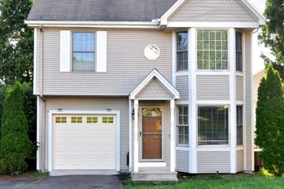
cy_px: 85
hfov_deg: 45.5
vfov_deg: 31.1
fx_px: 339
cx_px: 148
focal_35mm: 43
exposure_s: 1/160
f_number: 8
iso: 640
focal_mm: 20
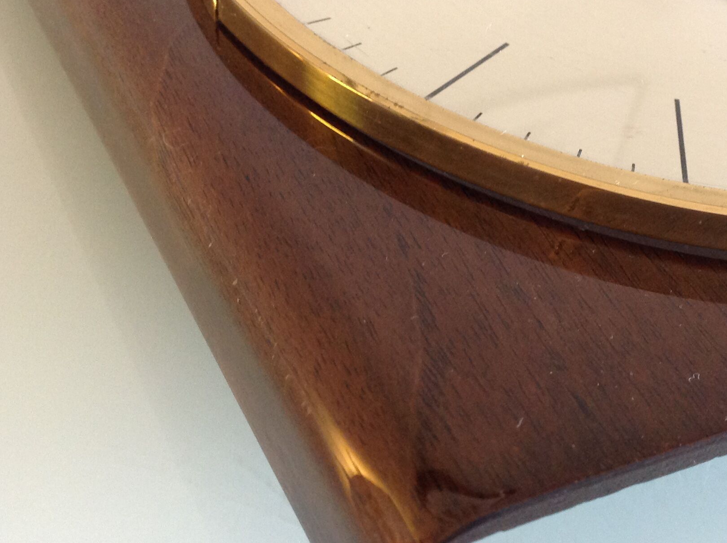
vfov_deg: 26.0
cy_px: 223
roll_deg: -15.1
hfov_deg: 33.7
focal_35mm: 56
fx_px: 1174
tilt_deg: -41.4
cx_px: 546
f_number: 2.4
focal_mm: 4.28
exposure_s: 1/15
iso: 200
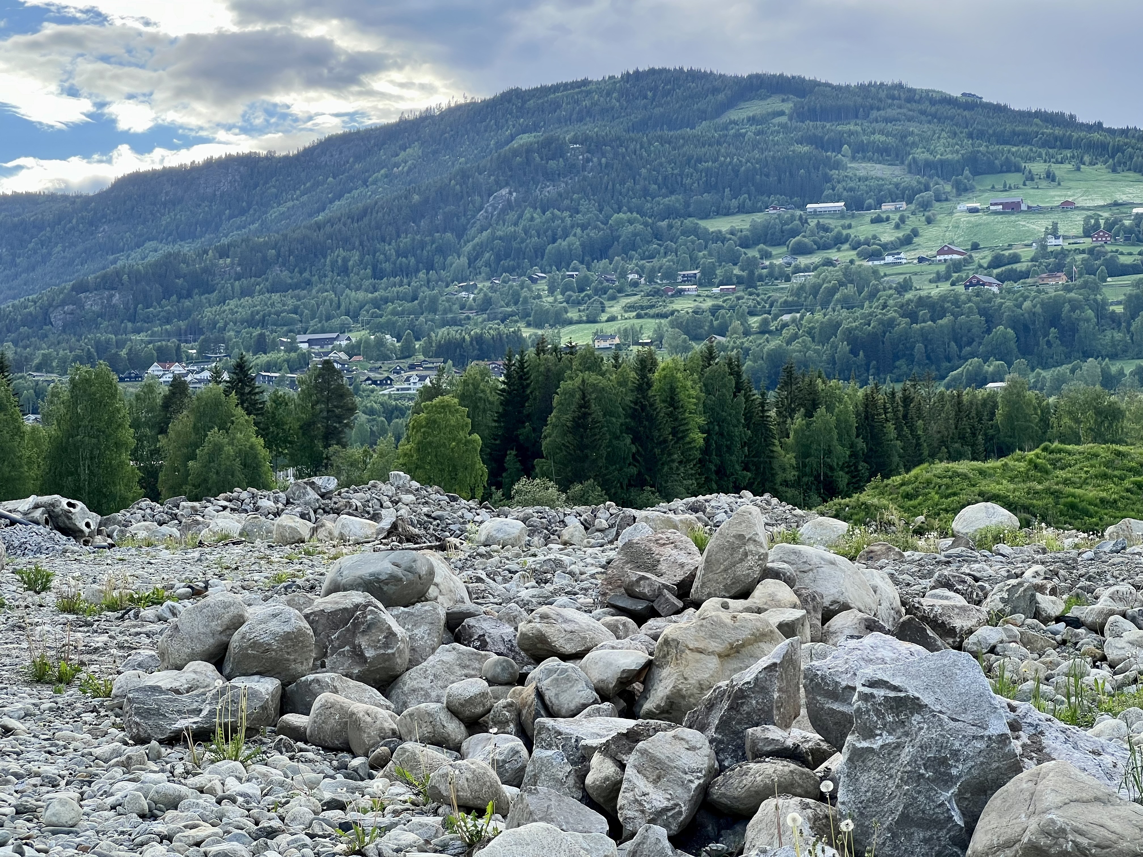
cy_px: 428
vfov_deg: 19.1
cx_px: 572
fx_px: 2542
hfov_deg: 25.3
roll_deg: +0.4
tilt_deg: +3.2
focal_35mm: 77
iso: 32
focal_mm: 9
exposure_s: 1/282
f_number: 2.8
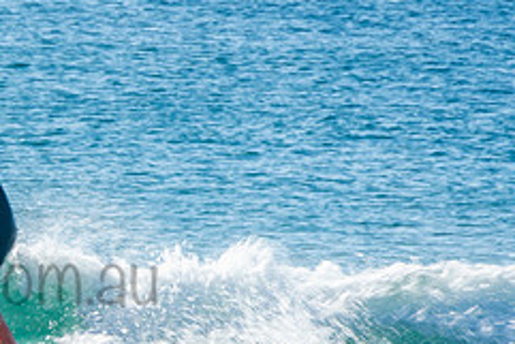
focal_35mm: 1444
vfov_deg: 1.0
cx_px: -68
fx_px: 20669
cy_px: 255
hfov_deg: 1.4
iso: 100
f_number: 18
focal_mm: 400
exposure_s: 1/50
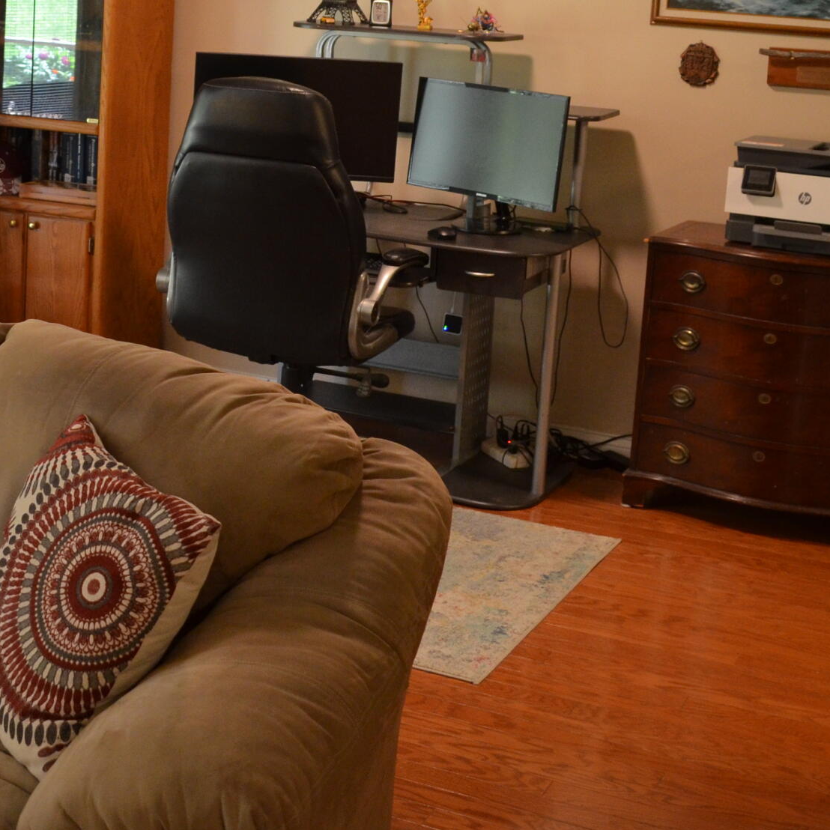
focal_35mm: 62
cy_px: 151
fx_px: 1682
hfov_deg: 27.2
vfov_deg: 27.1
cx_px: 163
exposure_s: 1/40
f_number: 3.5
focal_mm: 18
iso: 800
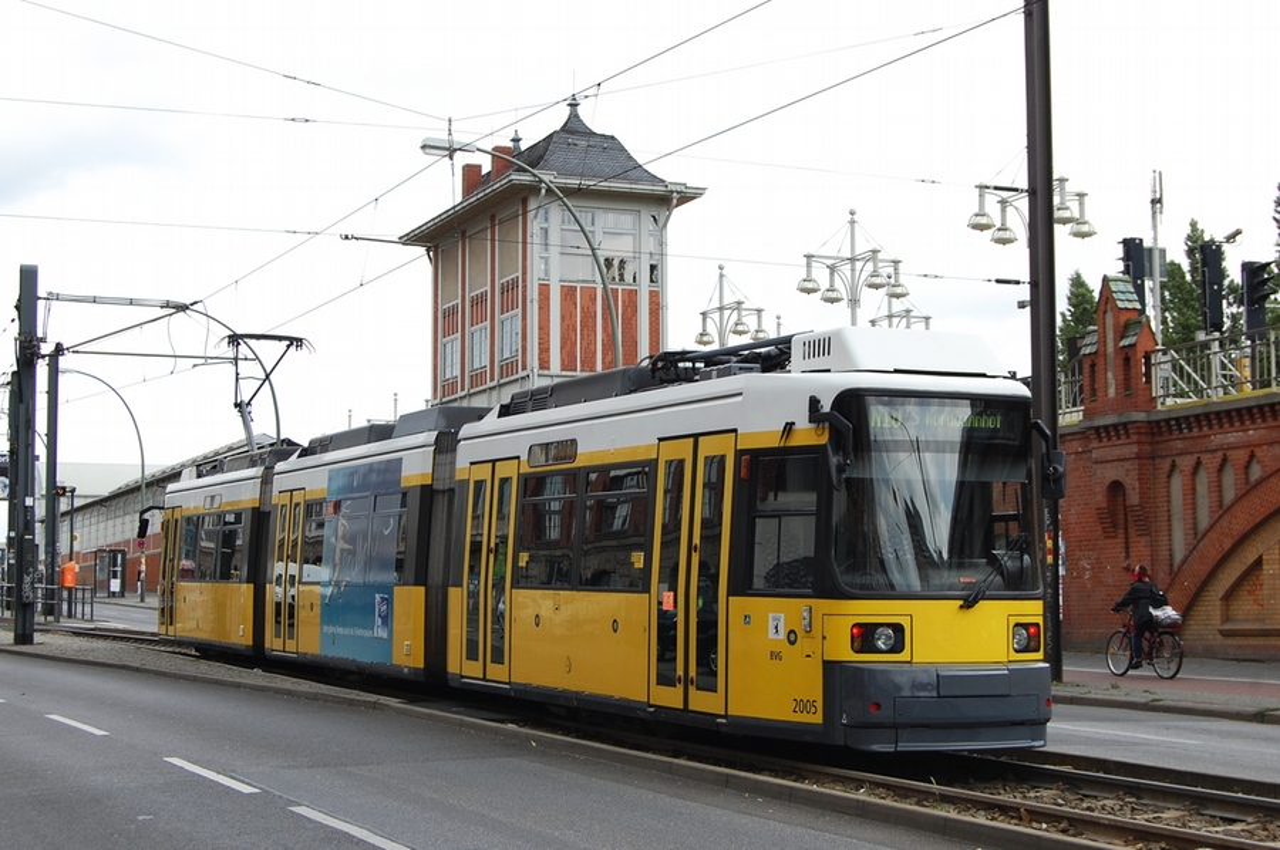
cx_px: 640
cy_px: 425
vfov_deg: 22.6
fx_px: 2131
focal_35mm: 60
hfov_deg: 33.4
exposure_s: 1/250
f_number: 10
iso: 280
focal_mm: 40
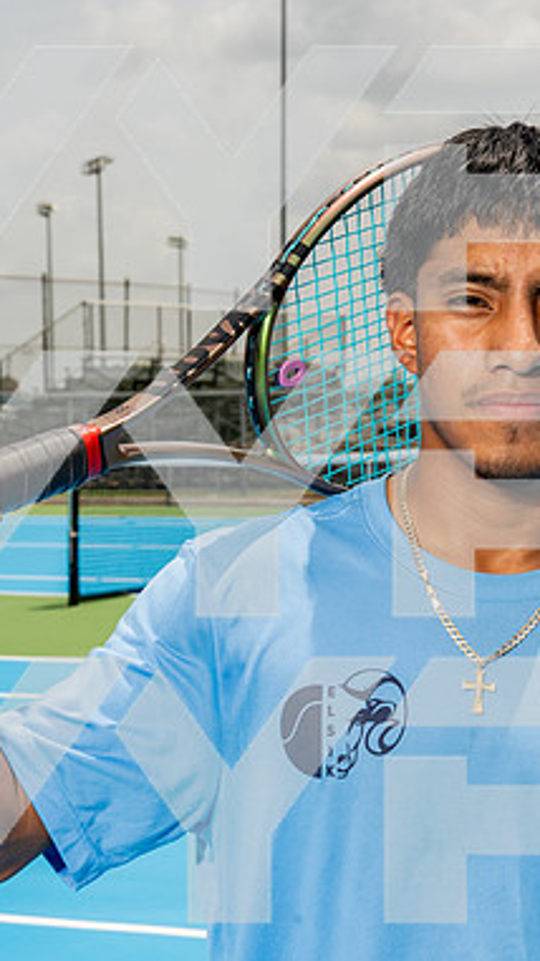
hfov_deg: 14.5
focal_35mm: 83
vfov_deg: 25.6
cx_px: 343
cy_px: 486
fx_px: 2115
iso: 100
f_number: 11
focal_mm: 52
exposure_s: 1/200
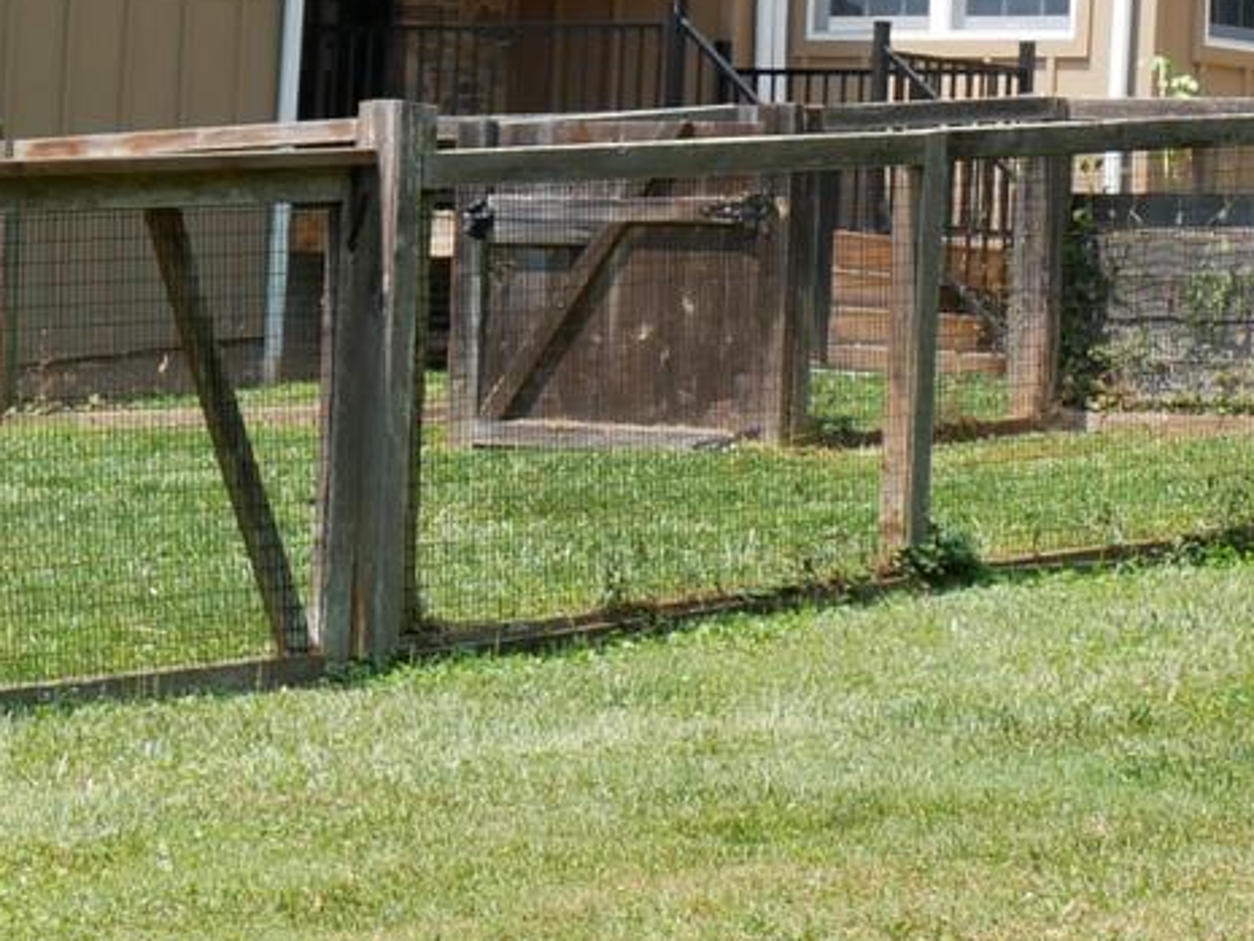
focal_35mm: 176
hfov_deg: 11.2
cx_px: 411
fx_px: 6377
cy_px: 27
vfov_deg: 8.4
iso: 200
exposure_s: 1/250
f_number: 7.1
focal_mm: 20
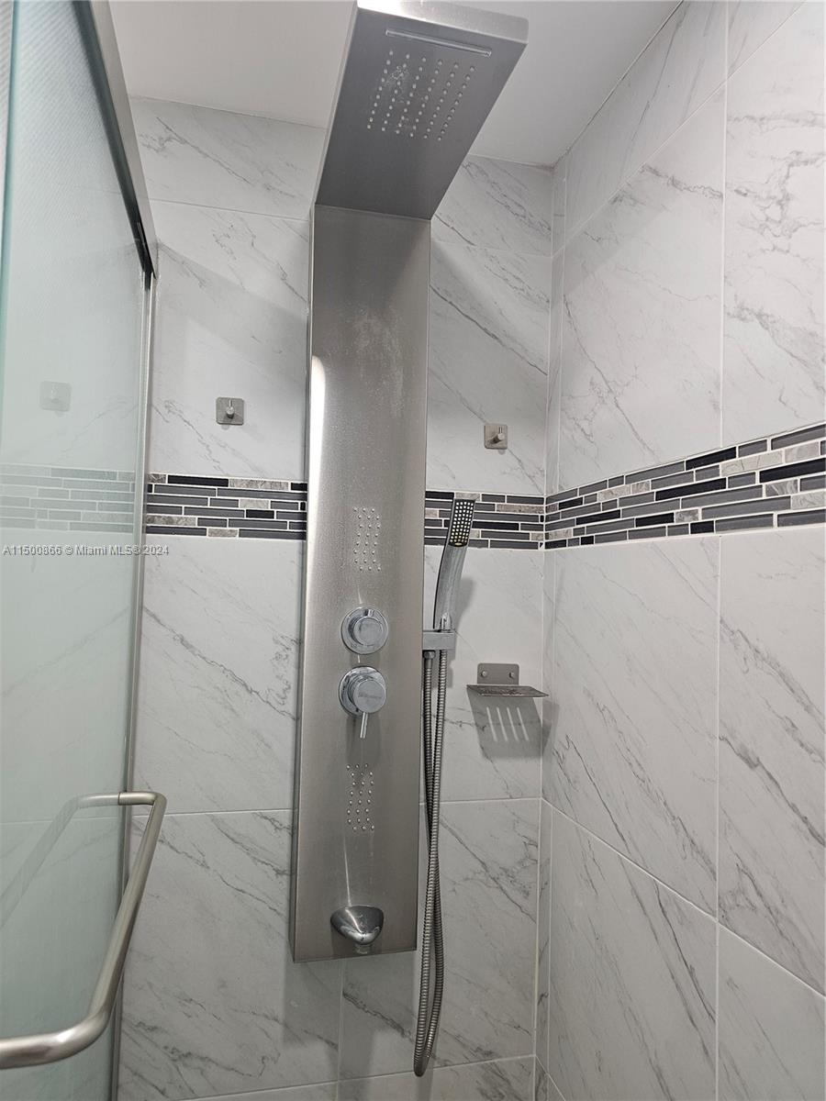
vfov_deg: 73.9
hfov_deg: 58.9
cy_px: 550
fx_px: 732
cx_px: 413
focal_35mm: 23
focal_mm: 6.3
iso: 200
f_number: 1.7
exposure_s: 1/120
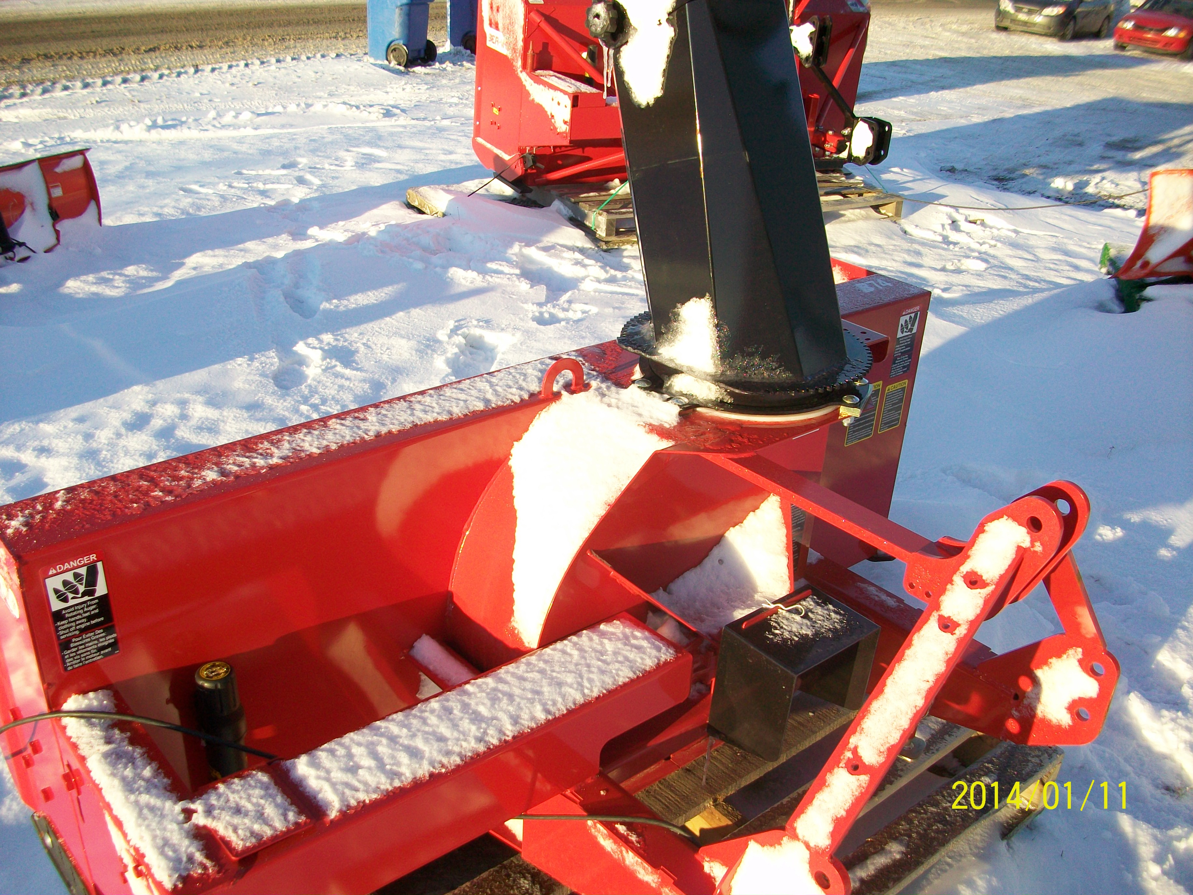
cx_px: 596
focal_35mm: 32
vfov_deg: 44.2
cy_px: 448
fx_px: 1103
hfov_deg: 56.8
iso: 64
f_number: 2.8
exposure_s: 1/400
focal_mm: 5.7
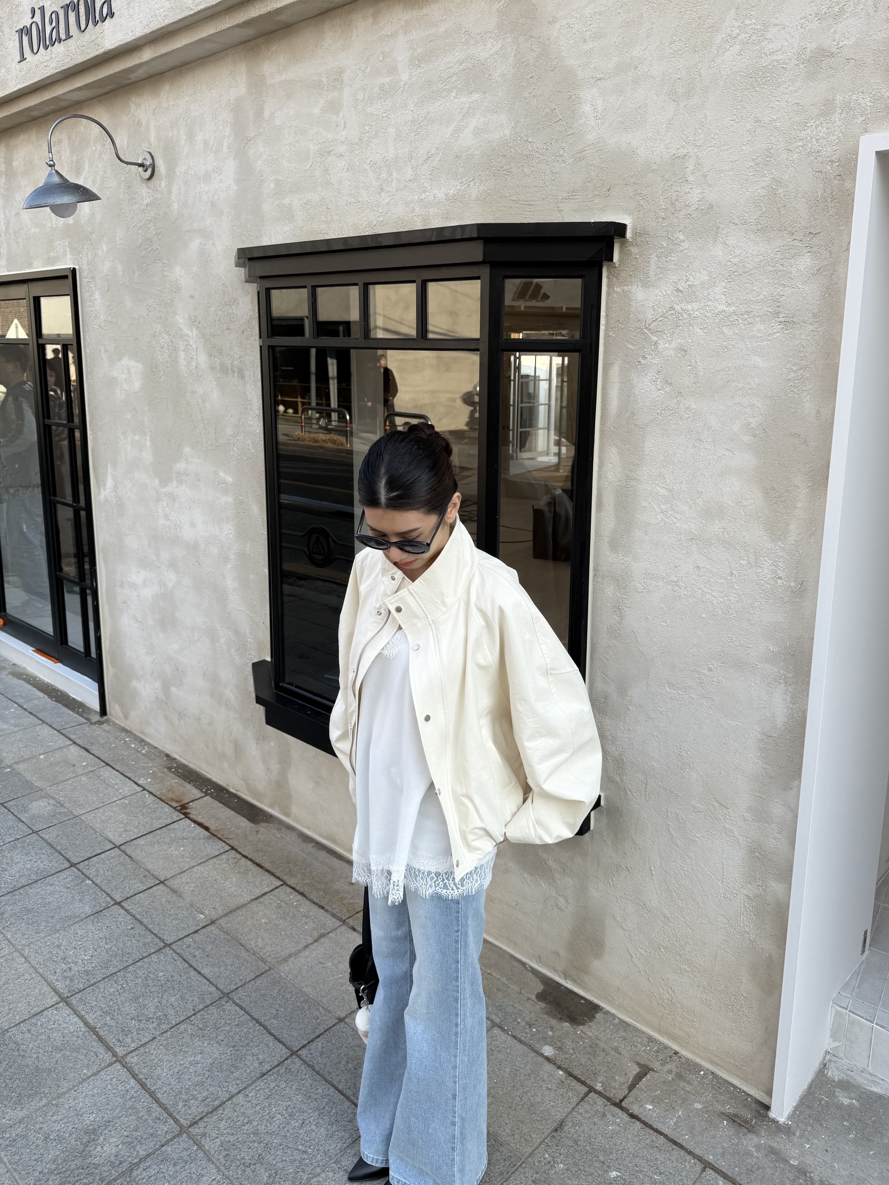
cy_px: 592
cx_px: 444
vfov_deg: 71.6
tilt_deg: -10.4
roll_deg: -0.9
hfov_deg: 56.8
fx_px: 822
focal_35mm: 24
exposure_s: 1/1522
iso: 80
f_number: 1.78
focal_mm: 6.76
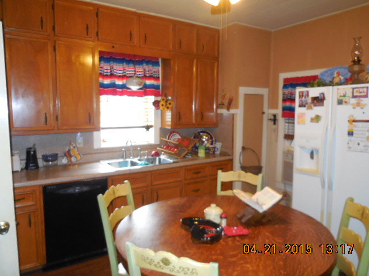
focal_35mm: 25
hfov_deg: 69.4
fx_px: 266
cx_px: 184
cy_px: 138
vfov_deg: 54.9
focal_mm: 4.5
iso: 320
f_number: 3.1
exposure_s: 1/25
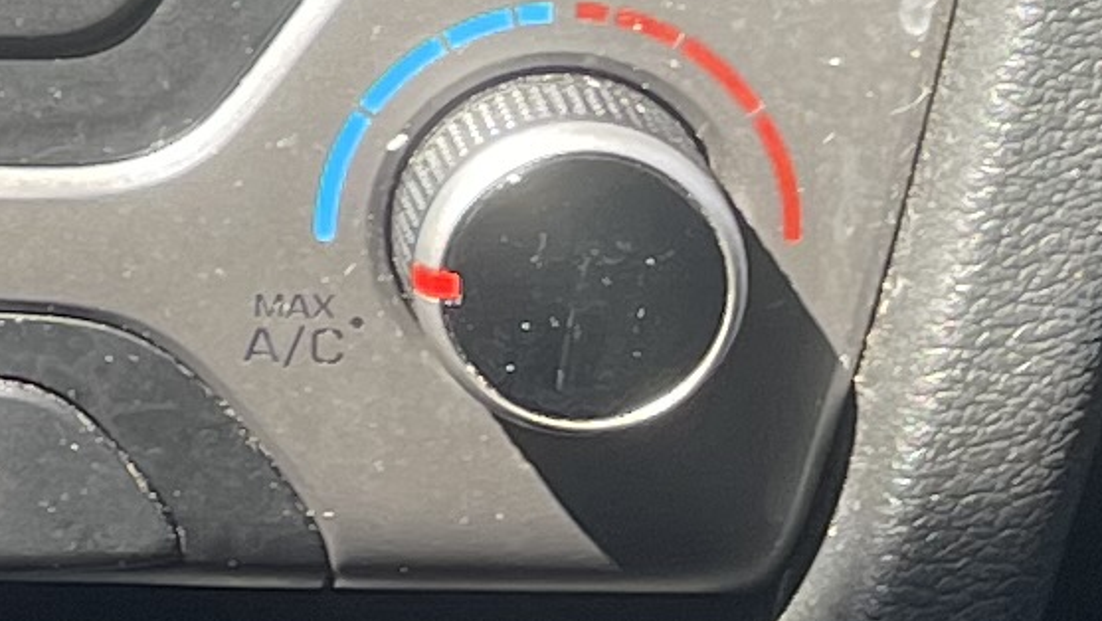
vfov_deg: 5.8
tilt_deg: -25.0
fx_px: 5760
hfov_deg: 10.1
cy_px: -1074
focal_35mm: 197
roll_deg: +0.4
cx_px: -1148
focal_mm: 5.1
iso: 32
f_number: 1.6
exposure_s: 1/312
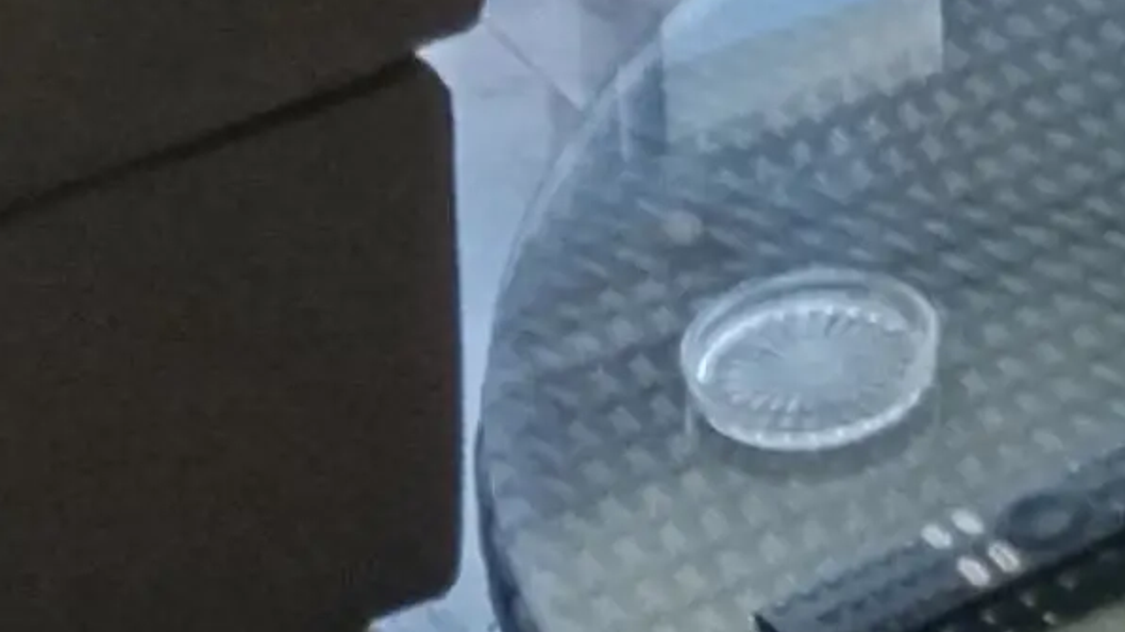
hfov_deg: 10.0
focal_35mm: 209
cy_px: -1966
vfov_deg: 5.1
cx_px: 1729
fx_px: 6233
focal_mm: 4.22
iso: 536
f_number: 1.8
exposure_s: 1/100
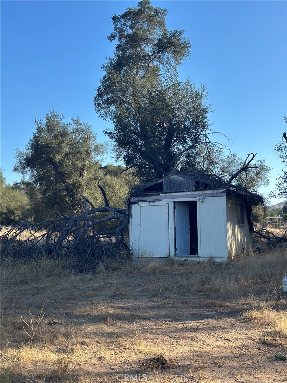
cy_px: 192
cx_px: 144
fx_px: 531
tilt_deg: +6.8
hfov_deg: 30.3
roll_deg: +1.0
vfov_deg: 39.7
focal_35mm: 48
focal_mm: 6.86
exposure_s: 1/2028
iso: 80
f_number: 1.78
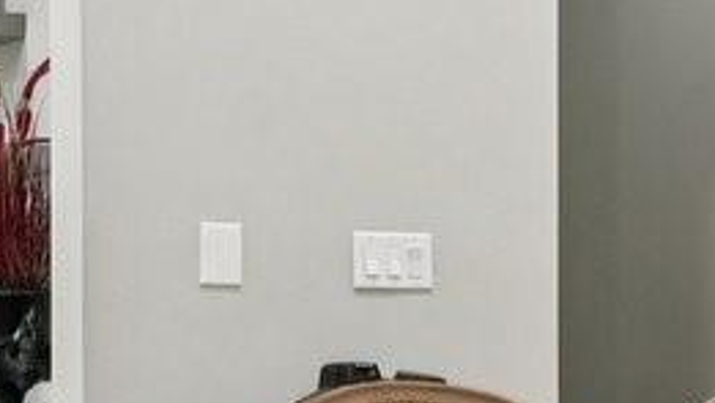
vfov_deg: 10.4
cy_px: 462
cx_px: 1252
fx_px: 2181
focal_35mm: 115
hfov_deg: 16.0
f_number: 8
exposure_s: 1/15
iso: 400
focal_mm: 14
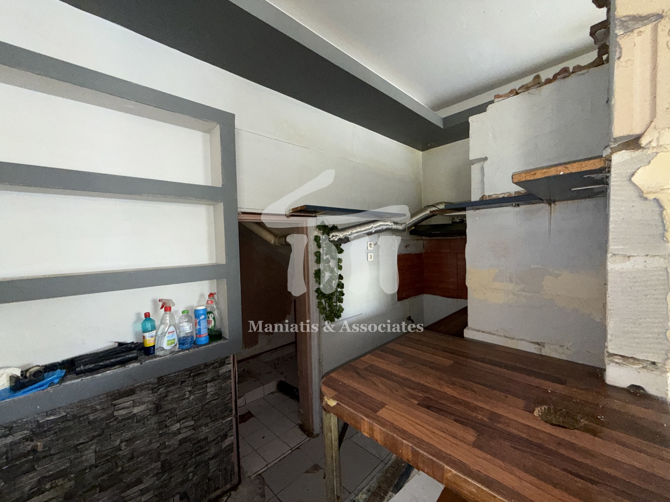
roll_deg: +1.7
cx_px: 335
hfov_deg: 102.1
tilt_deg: -1.5
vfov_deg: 85.7
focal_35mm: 14
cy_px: 251
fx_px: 271
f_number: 2.2
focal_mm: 2.22
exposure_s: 1/60
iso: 160
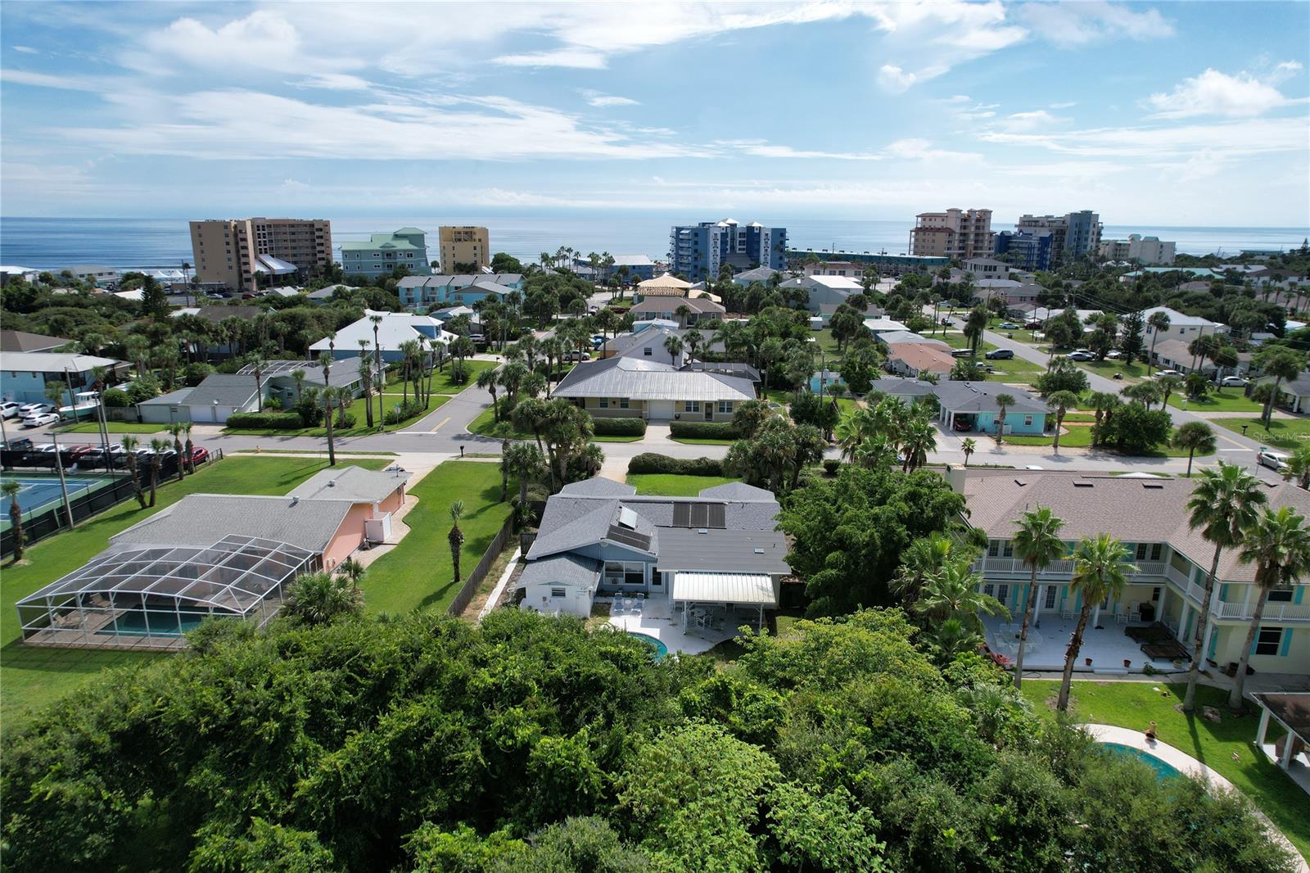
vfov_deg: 57.2
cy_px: 436
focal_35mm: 22
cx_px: 655
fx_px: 800
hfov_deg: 78.6
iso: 100
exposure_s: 1/2500
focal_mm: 8.38
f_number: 2.8
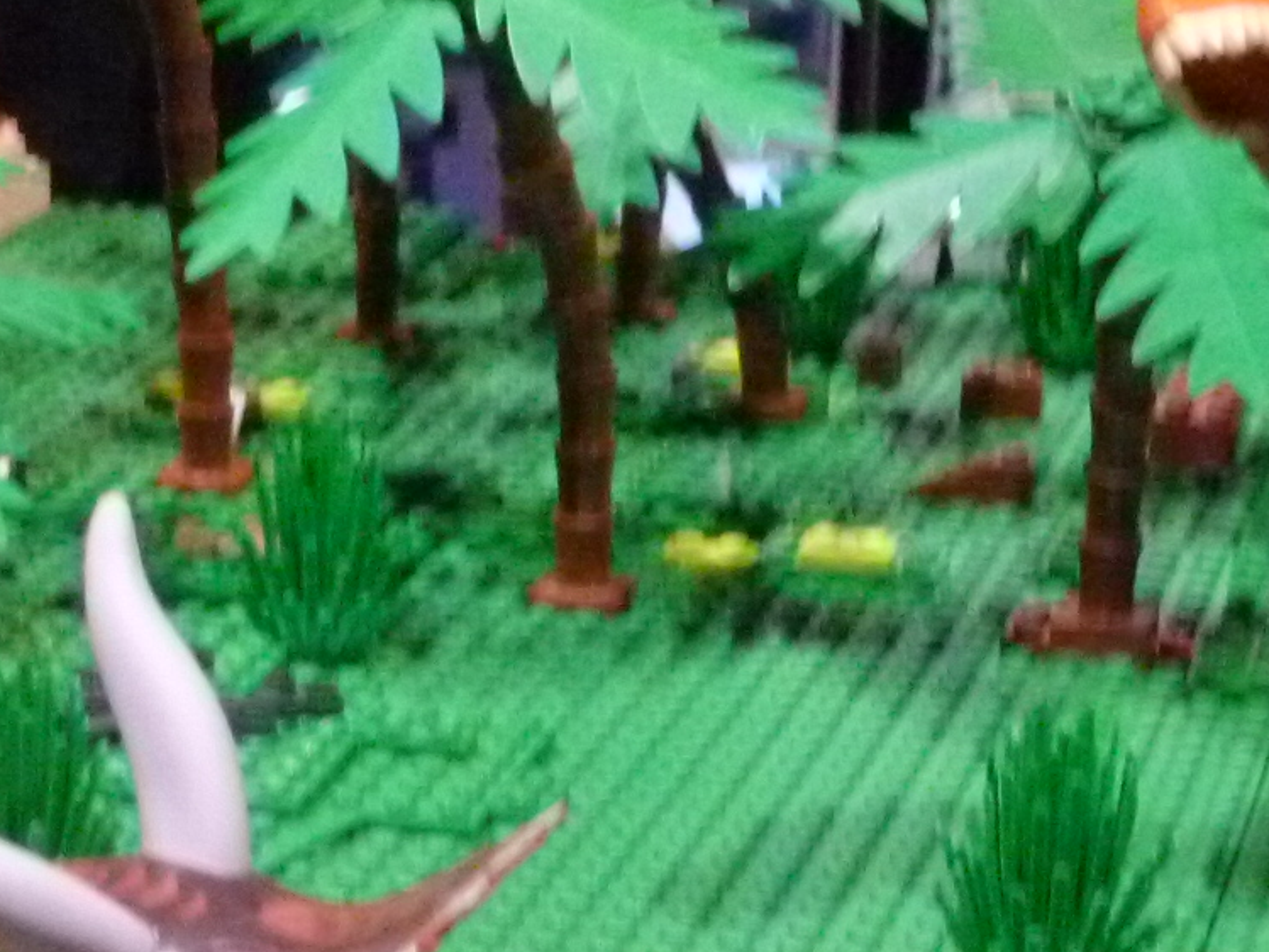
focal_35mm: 123
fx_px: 4510
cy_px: 972
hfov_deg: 15.9
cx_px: 334
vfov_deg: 11.9
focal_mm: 6.5
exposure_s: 1/8
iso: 800
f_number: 3.6
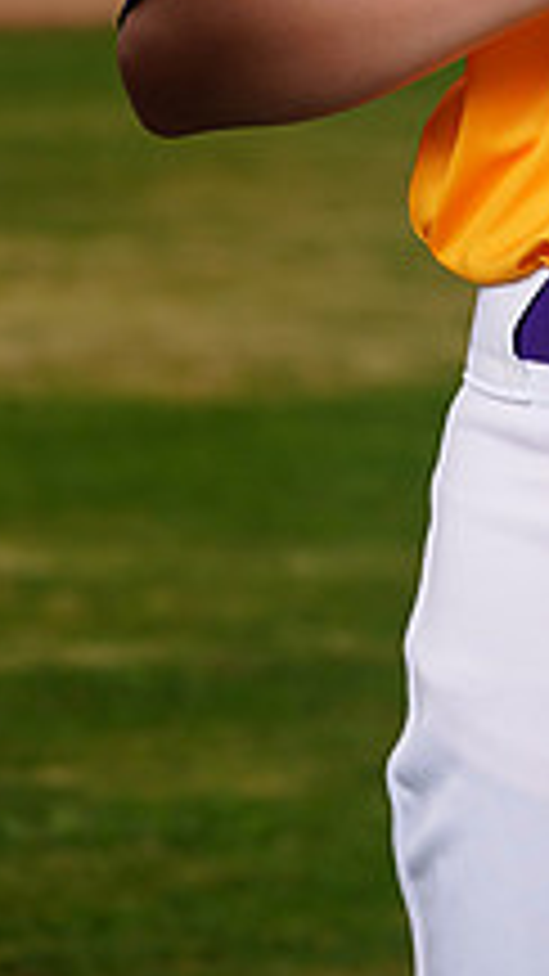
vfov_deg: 4.1
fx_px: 13747
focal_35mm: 531
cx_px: 799
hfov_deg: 2.3
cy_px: -225
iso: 100
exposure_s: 1/250
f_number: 8
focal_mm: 190
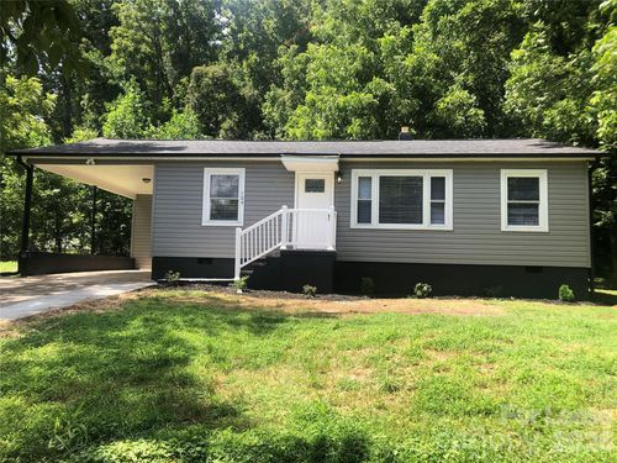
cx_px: 308
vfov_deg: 49.7
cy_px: 232
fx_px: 499
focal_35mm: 28
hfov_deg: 63.4
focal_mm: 3.99
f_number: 1.8
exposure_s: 1/558
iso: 20
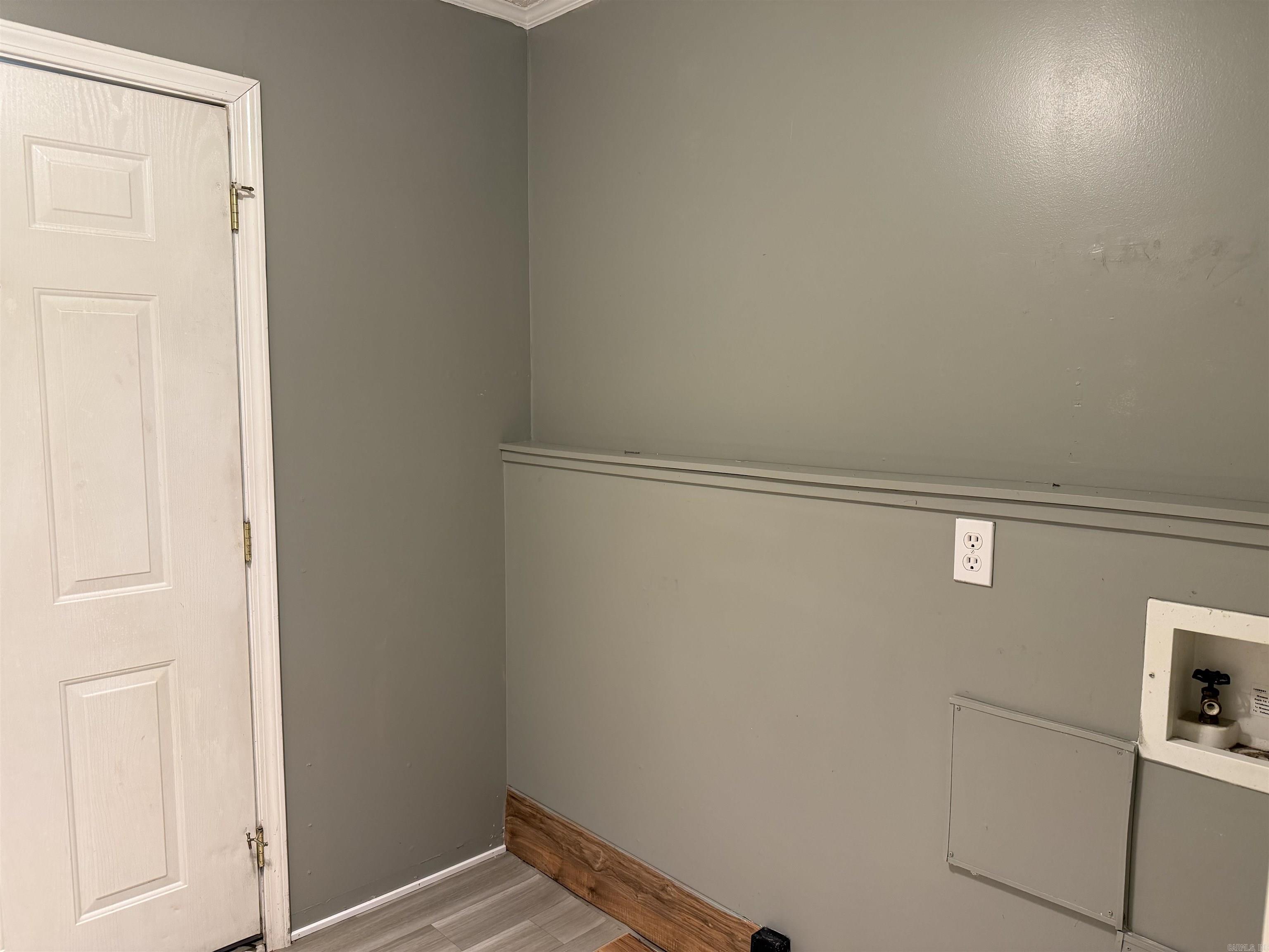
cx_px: 634
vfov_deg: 56.8
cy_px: 476
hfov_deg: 71.6
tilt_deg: -6.3
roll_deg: -0.6
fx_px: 880
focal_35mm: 24
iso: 160
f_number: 1.78
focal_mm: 6.76
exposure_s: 1/60
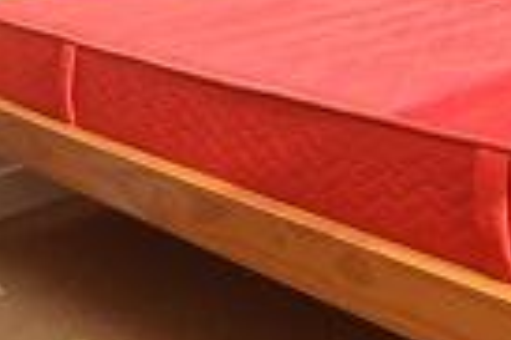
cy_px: -209
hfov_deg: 27.7
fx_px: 992
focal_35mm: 70
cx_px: 470
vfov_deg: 17.0
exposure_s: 1/160
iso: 100
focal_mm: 10
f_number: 6.3
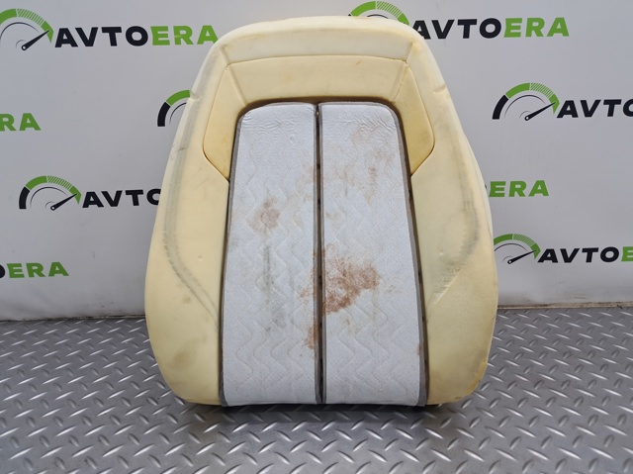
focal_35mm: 27
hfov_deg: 65.4
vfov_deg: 51.3
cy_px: 237
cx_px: 316
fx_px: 493
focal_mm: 4
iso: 50
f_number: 1.8
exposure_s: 1/50
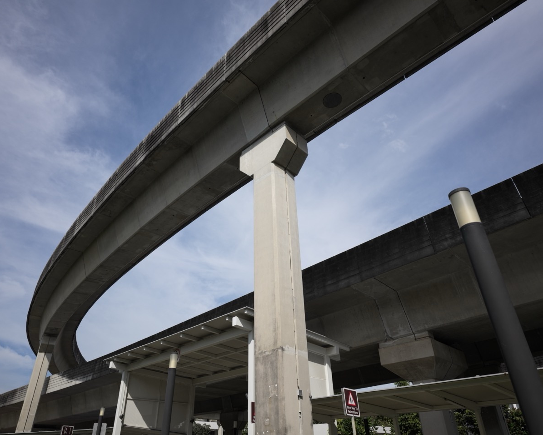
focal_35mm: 23
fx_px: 370
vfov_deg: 60.9
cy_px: 218
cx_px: 257
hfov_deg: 72.5
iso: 200
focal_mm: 28
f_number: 5.6
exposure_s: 1/1250
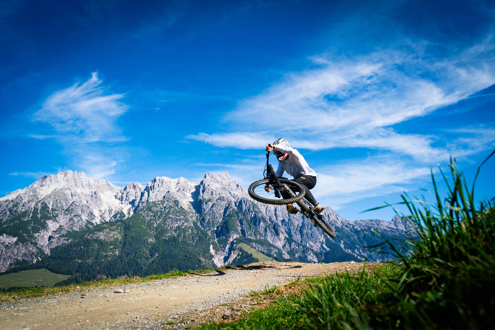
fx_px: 344
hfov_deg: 71.5
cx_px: 248
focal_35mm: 25
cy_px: 165
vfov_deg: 51.3
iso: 320
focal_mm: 25
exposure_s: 1/2000
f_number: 5.6
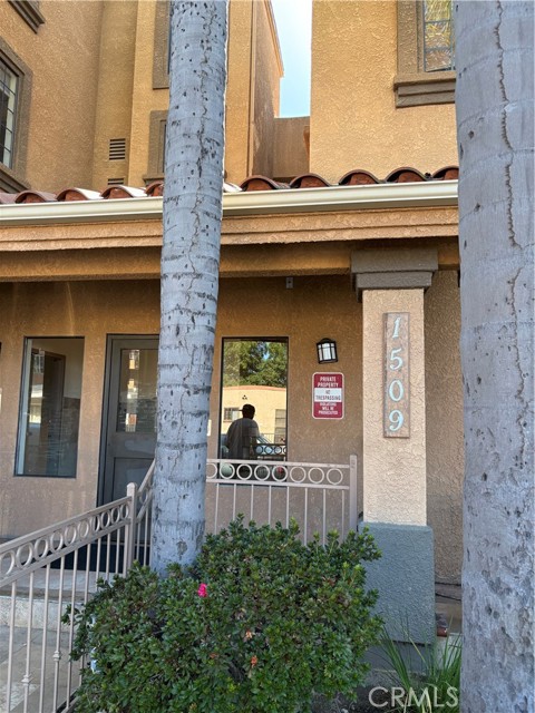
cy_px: 356
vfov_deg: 67.3
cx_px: 268
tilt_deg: +7.4
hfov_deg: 53.1
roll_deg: -1.6
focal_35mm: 26
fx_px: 536
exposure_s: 1/304
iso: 64
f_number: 1.6
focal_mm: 5.96
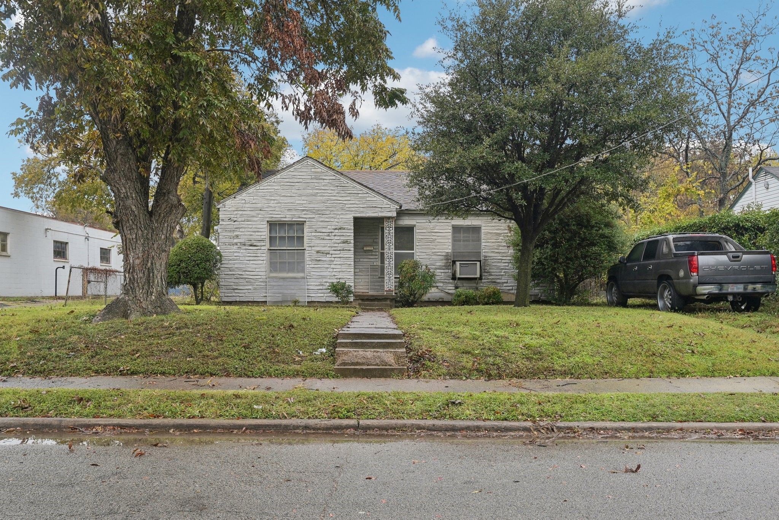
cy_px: 260
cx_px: 390
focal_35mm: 30
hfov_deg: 61.9
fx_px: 649
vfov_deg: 43.6
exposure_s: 1/100
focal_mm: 30
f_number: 8
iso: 400
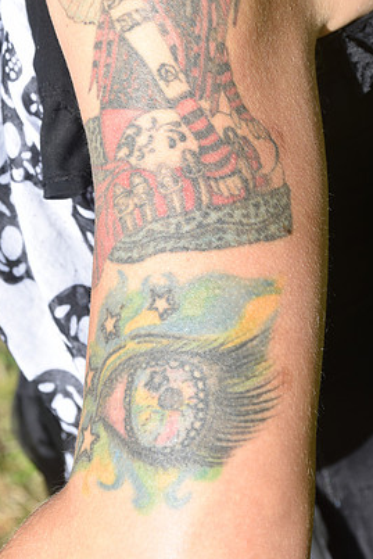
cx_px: 182
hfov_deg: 16.7
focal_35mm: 82
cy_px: 175
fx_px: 1273
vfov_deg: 24.6
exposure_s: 1/200
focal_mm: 38
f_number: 7.1
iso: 100
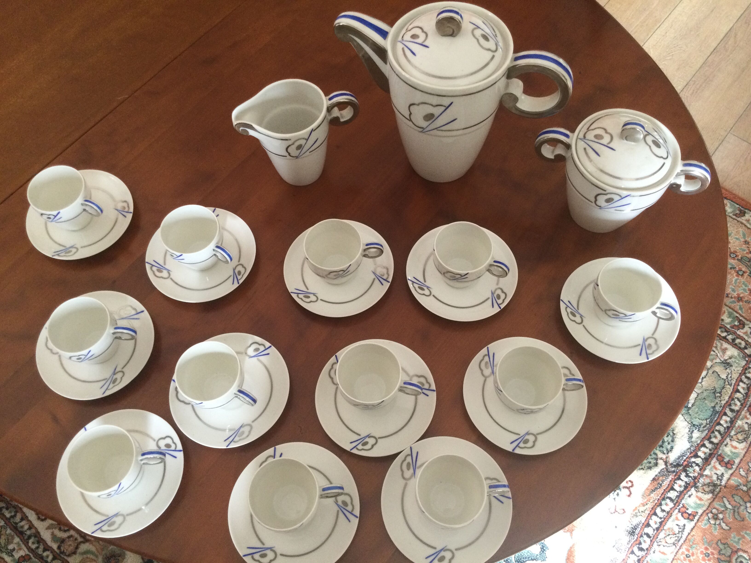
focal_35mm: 31
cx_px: 376
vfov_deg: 45.4
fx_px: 673
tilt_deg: -65.5
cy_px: 282
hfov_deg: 58.4
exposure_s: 1/33
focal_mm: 3.3
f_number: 2.4
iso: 160
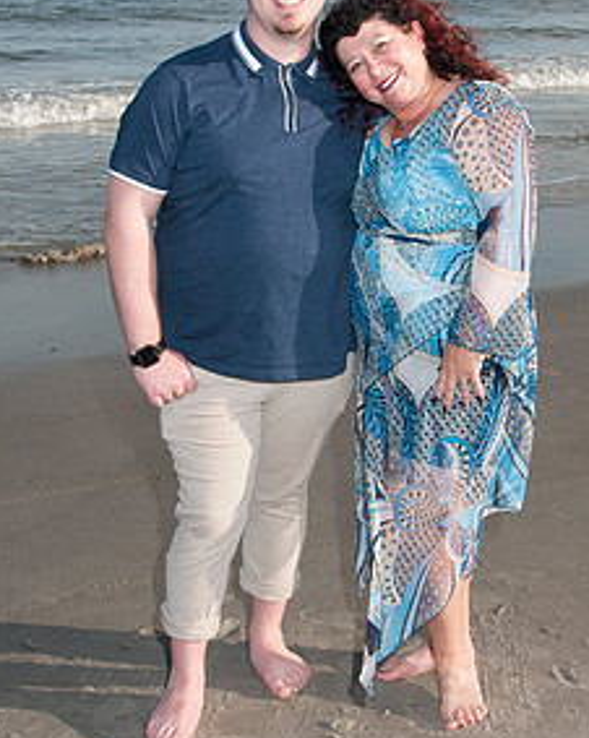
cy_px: 316
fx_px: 1222
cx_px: 338
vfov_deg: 33.5
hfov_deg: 27.1
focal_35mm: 56
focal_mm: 25
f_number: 11
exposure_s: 1/250
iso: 100
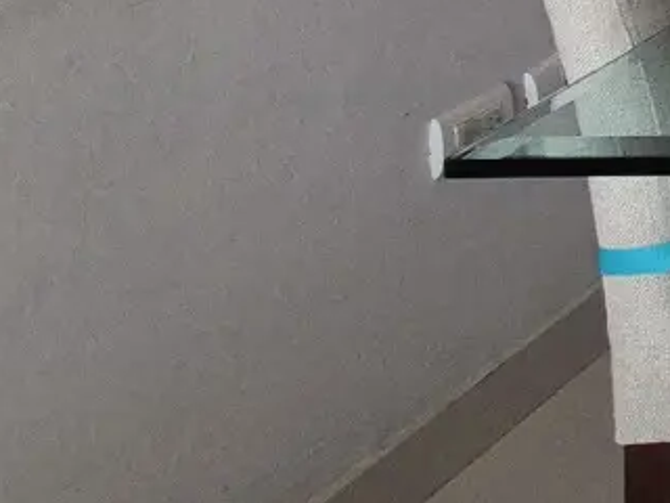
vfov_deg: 15.5
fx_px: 1510
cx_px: 1889
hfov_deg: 12.5
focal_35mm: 78
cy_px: -469
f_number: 2.2
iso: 320
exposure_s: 1/60
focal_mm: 2.2
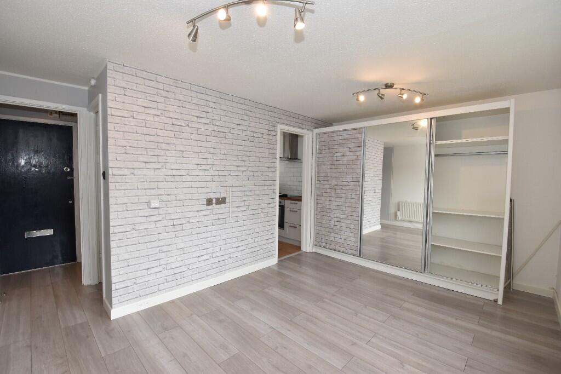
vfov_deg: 77.3
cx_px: 280
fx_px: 234
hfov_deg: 100.4
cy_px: 187
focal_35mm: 15
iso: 720
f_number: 5.6
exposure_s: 1/125
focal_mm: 10
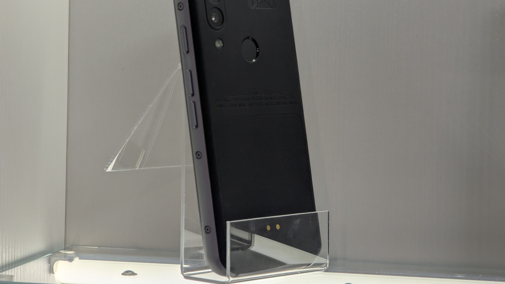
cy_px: 119
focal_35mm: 128
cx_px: 252
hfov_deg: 16.8
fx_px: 1714
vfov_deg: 9.5
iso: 30
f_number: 3.5
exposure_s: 1/65.9
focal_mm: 19
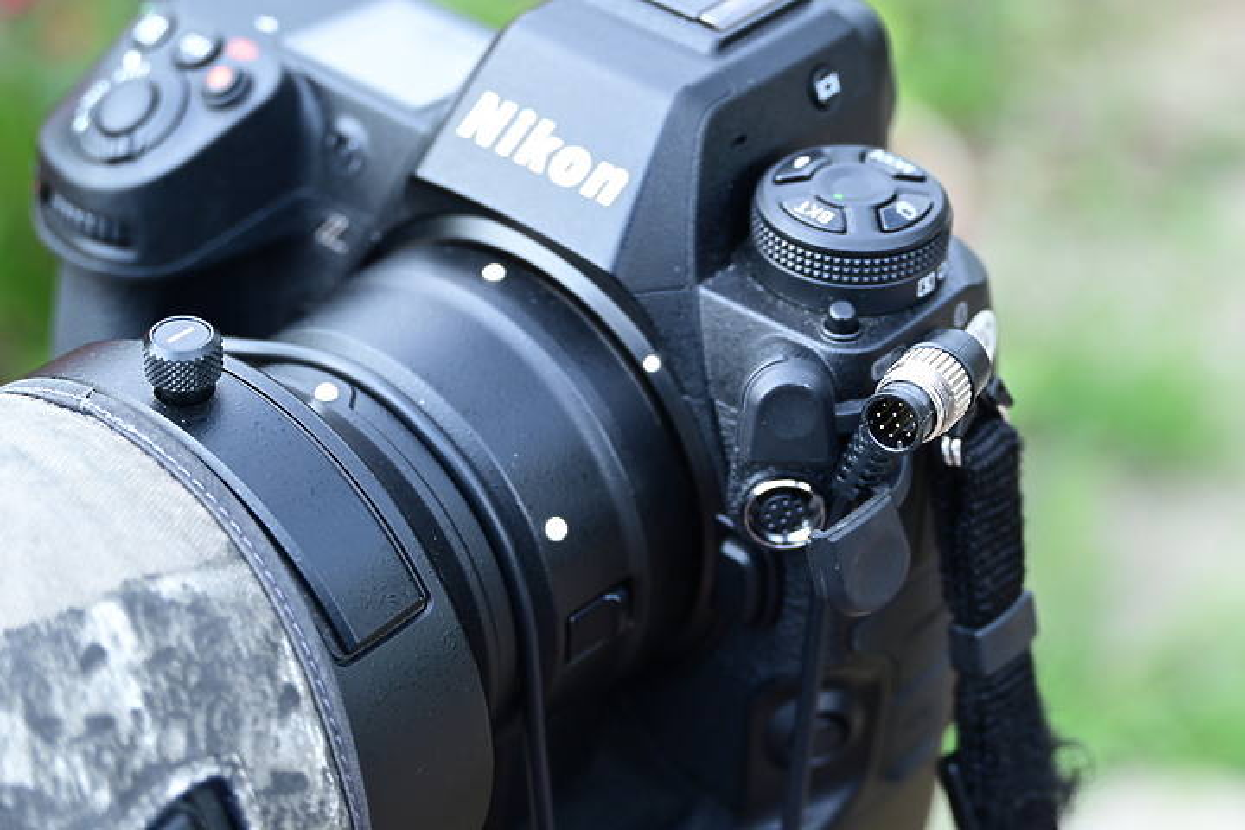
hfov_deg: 24.6
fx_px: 2853
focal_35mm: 82
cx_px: 622
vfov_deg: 16.6
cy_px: 415
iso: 100
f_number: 5
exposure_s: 1/160
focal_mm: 55
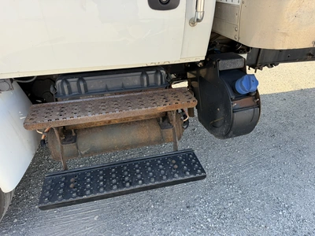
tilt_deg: -30.3
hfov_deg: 71.6
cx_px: 158
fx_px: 218
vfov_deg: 56.8
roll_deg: +3.3
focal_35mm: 24
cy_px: 118
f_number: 1.78
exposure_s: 1/757
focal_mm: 6.76
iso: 80
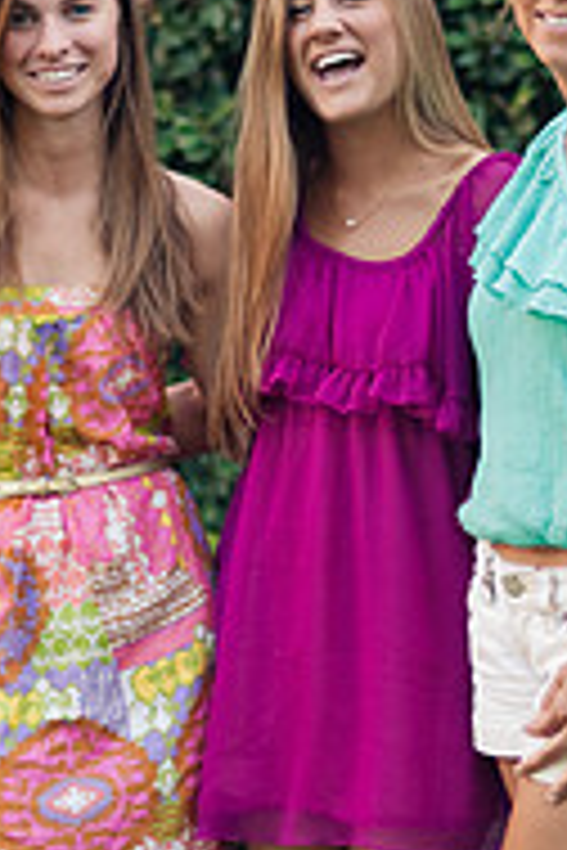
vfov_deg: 10.2
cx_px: 371
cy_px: 508
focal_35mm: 202
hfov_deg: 6.8
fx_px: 4772
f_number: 1.8
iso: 250
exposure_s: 1/320
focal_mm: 85
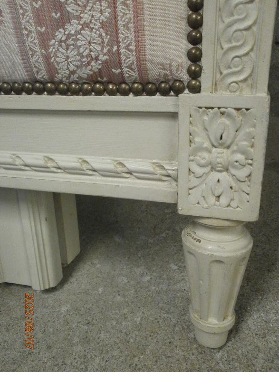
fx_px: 344
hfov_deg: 44.2
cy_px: 186
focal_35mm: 32
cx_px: 140
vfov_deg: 56.8
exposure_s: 1/40
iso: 800
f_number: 3.1
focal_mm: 5.8
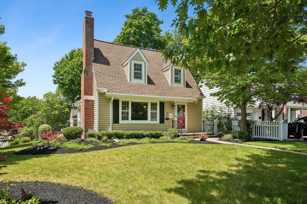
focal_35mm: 22
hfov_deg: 78.6
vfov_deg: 57.2
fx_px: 188
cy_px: 102
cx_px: 154
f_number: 11
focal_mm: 22
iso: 100
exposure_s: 1/100
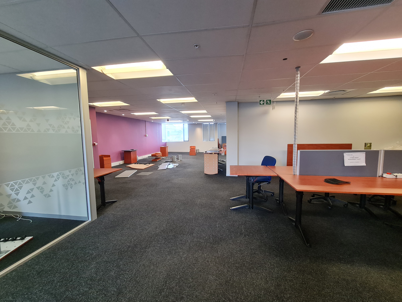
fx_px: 151
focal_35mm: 13
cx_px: 201
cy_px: 151
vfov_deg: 89.9
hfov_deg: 106.2
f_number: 2.2
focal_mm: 2.2
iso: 320
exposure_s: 1/50
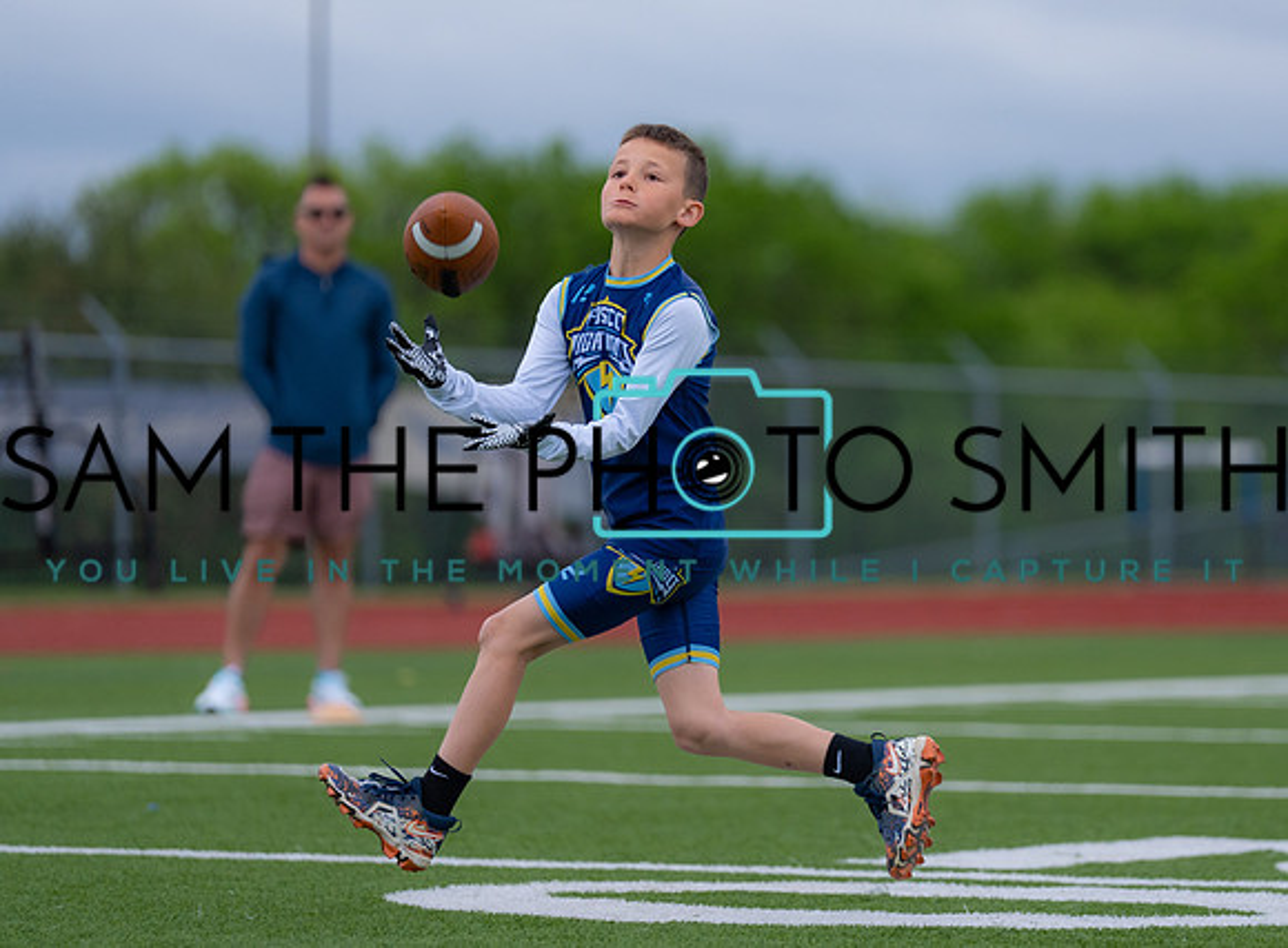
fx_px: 8449
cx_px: 824
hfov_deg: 8.7
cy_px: 429
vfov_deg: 6.4
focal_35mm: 229
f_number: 2.8
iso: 800
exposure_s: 1/1250
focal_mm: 175
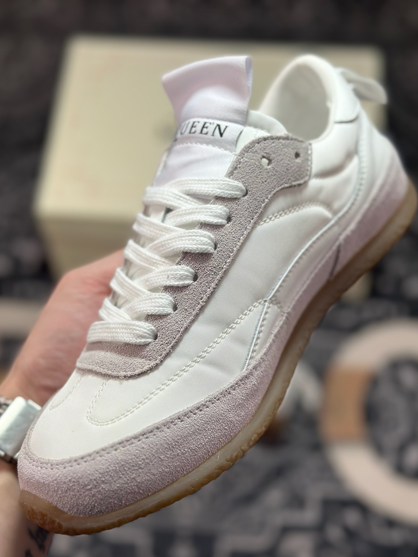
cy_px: 299
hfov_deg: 27.0
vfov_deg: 35.5
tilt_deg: -57.1
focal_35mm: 54
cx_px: 209
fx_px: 869
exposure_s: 1/1953
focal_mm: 6.86
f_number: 1.78
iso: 100
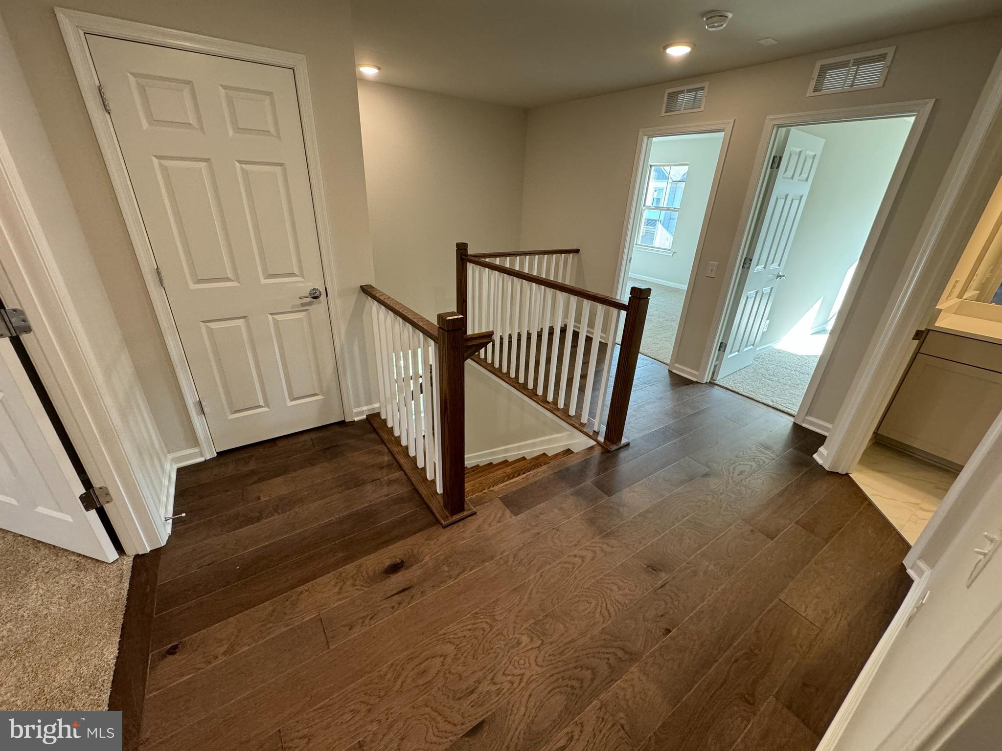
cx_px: 501
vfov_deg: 85.7
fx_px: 405
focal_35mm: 14
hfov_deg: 102.1
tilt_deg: -24.9
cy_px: 376
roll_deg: -2.6
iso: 250
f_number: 2.2
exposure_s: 1/120
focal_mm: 2.22
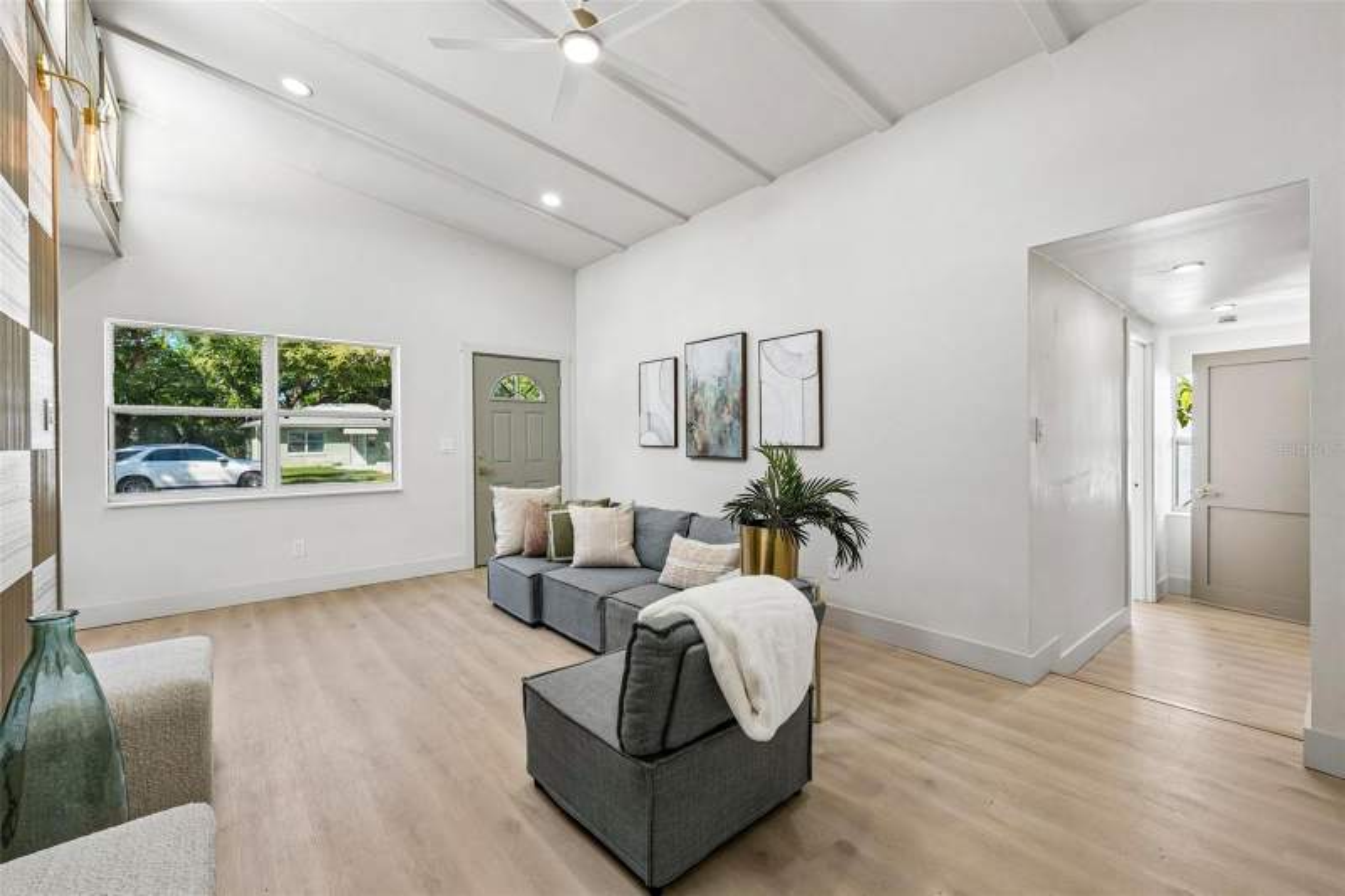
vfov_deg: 77.3
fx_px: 560
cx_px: 672
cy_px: 448
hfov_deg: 100.4
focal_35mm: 15
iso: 800
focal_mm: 15
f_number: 8
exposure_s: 1/100
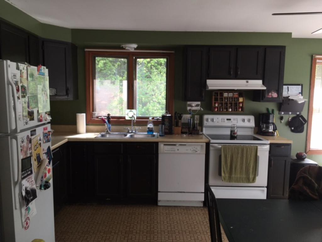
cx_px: 161
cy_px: 121
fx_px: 270
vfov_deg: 48.2
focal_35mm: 29
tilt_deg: -5.7
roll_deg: -0.8
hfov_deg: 61.7
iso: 25
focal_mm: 4.15
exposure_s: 1/30
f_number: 2.2
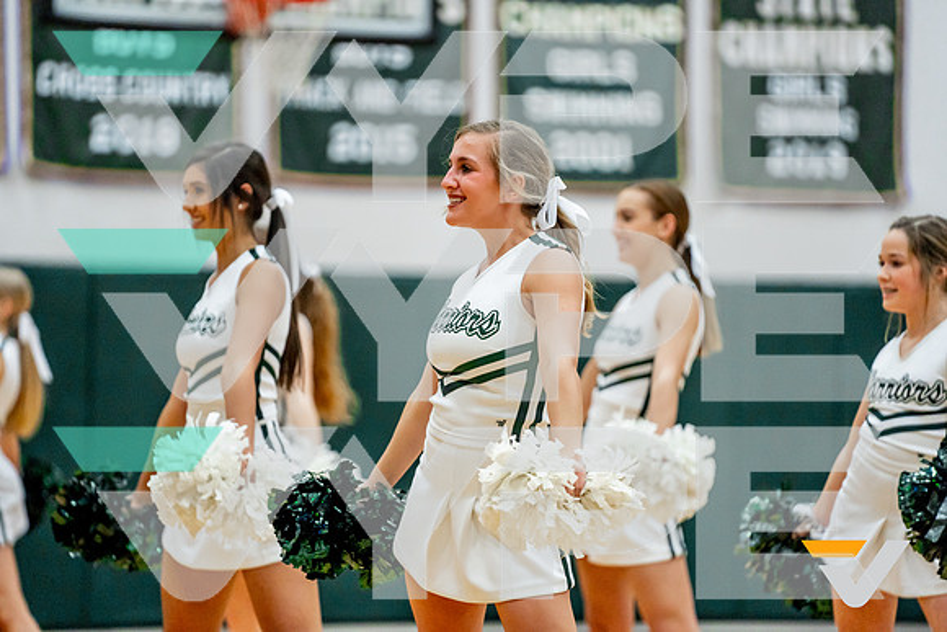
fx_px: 5262
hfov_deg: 10.3
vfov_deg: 6.9
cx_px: 474
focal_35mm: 200
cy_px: 316
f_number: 2.8
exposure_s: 1/1000
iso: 2000
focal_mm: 200
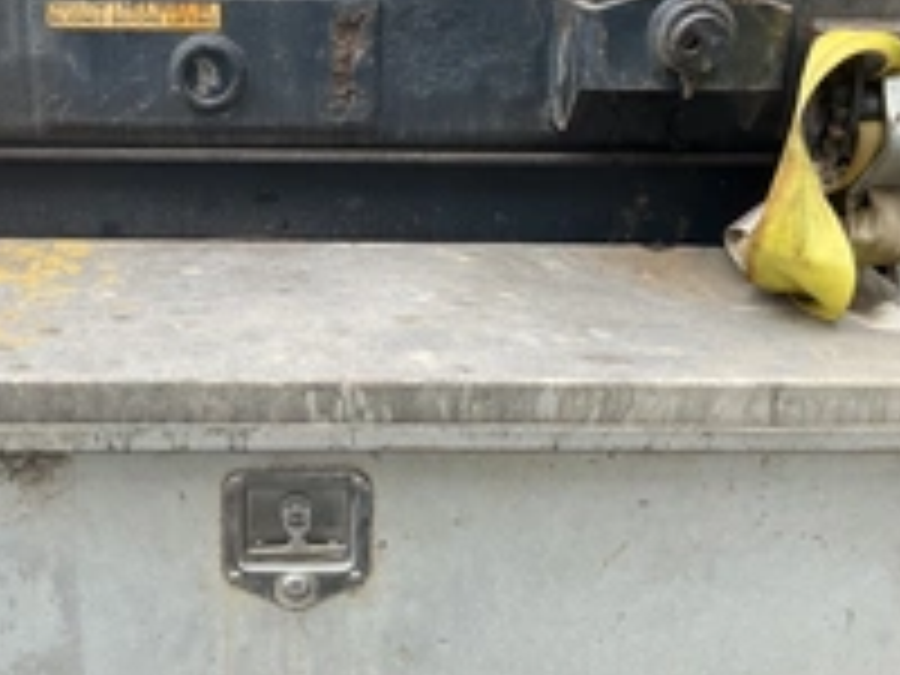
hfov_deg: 33.1
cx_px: 342
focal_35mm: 58
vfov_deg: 25.2
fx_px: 1508
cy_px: 392
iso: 25
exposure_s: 1/461
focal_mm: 3
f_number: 1.8
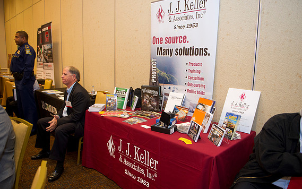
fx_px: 222
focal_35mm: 27
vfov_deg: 46.0
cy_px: 92
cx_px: 153
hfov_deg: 68.4
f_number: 2.8
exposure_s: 1/60
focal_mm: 26
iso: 1600
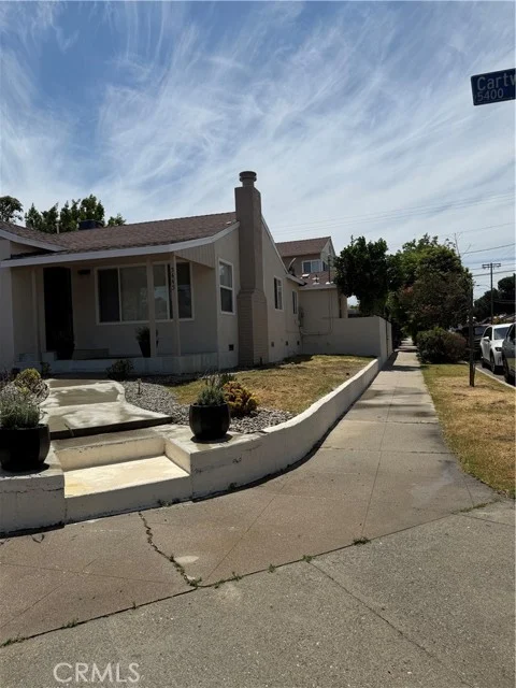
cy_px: 344
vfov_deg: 71.6
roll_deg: +4.4
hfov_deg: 56.8
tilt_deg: +2.0
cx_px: 258
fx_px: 477
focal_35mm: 24
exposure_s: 1/10309
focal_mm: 6.76
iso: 80
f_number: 1.78
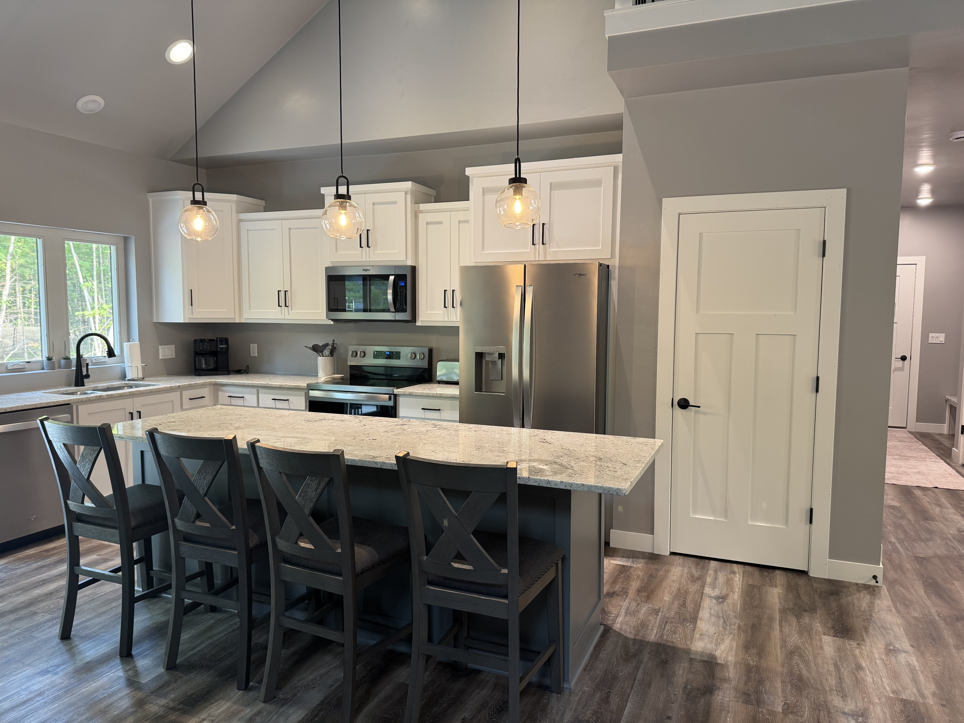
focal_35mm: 24
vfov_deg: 56.8
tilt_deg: -5.6
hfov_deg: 71.6
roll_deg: -0.8
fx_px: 668
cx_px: 482
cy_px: 362
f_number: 1.78
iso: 125
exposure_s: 1/60
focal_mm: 6.76
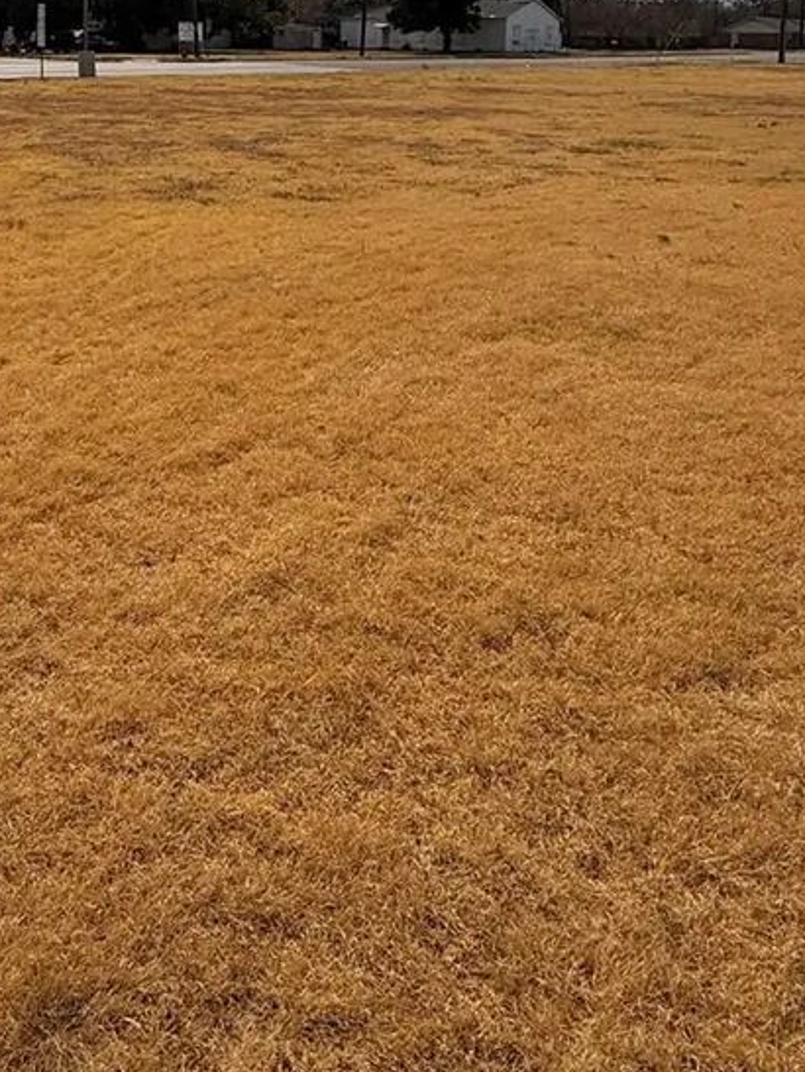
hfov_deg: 38.8
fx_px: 1084
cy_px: 87
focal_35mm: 35
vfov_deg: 46.8
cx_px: 132
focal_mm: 2.22
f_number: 2.2
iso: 50
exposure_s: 1/6173
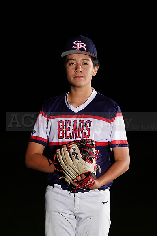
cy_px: 118
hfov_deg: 7.9
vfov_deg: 11.9
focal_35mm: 173
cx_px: 78
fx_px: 1131
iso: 400
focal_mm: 173
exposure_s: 1/125
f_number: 9
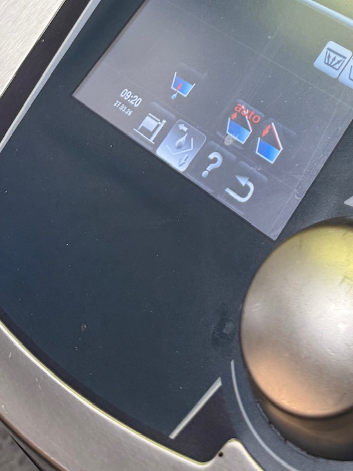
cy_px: -122
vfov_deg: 25.1
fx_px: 925
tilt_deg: -39.2
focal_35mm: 68
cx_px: 384
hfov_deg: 20.6
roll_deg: +8.3
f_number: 1.78
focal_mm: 6.76
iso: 64
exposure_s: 1/100
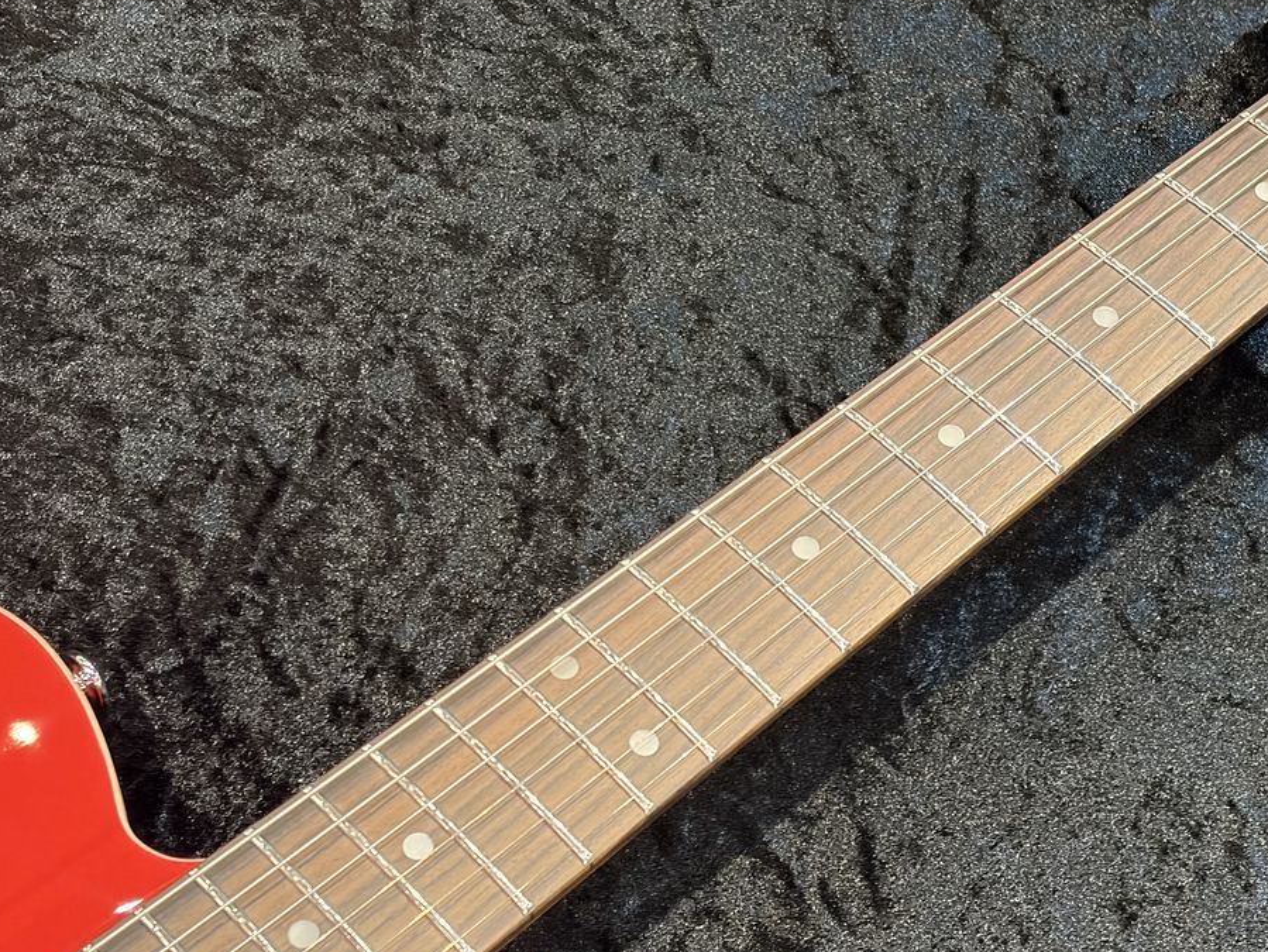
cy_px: 656
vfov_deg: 19.8
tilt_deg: -55.9
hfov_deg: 26.3
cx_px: 687
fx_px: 2712
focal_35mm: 74
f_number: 1.6
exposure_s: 1/40
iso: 250
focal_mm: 5.96
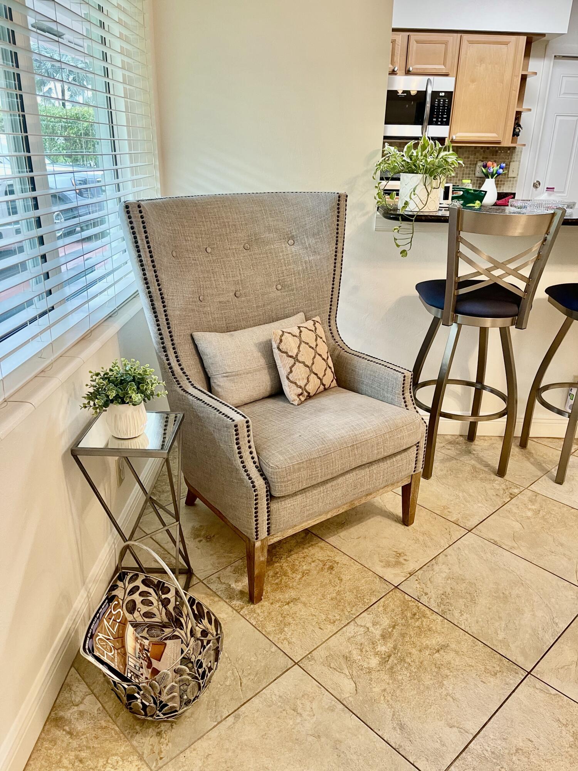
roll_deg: -1.3
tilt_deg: -23.2
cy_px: 386
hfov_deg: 54.9
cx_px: 289
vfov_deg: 69.4
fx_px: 557
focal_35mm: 25
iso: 160
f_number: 1.6
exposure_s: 1/60
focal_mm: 5.1
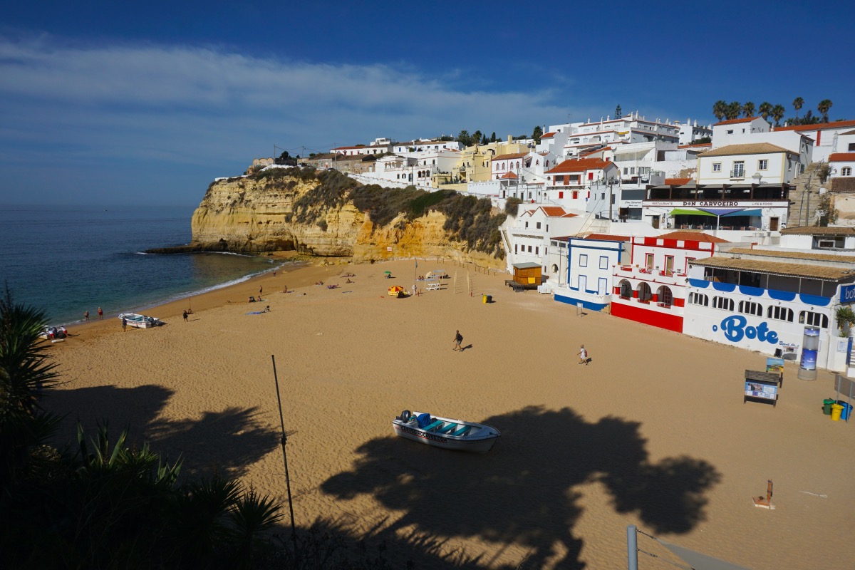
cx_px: 428
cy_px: 285
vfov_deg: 53.1
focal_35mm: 24
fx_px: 570
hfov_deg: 73.7
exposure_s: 1/2000
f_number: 8
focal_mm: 16
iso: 160
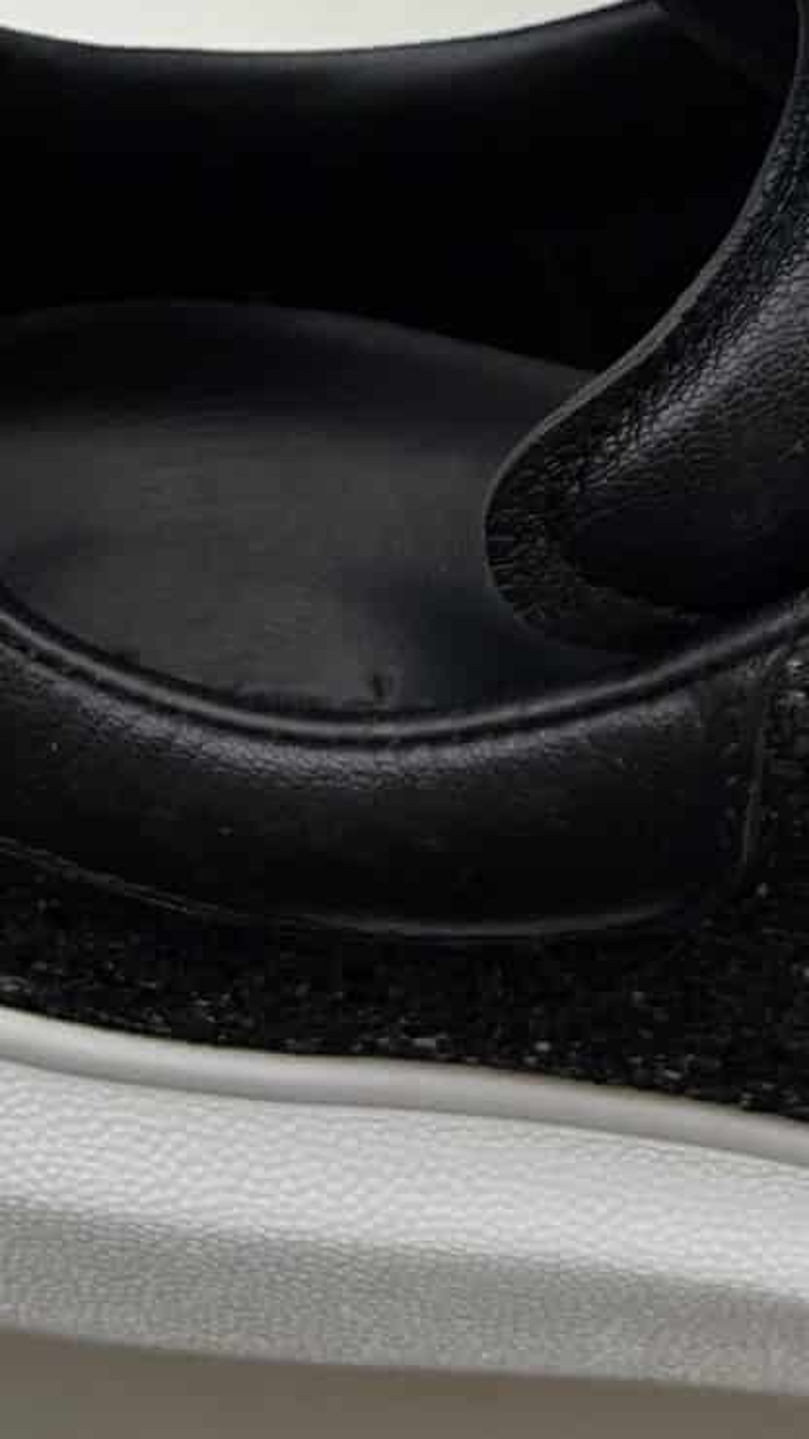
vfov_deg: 20.7
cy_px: -159
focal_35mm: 98
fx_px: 3739
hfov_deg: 11.9
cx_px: 1136
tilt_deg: -50.0
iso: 50
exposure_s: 1/1266
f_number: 1.6
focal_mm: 5.1
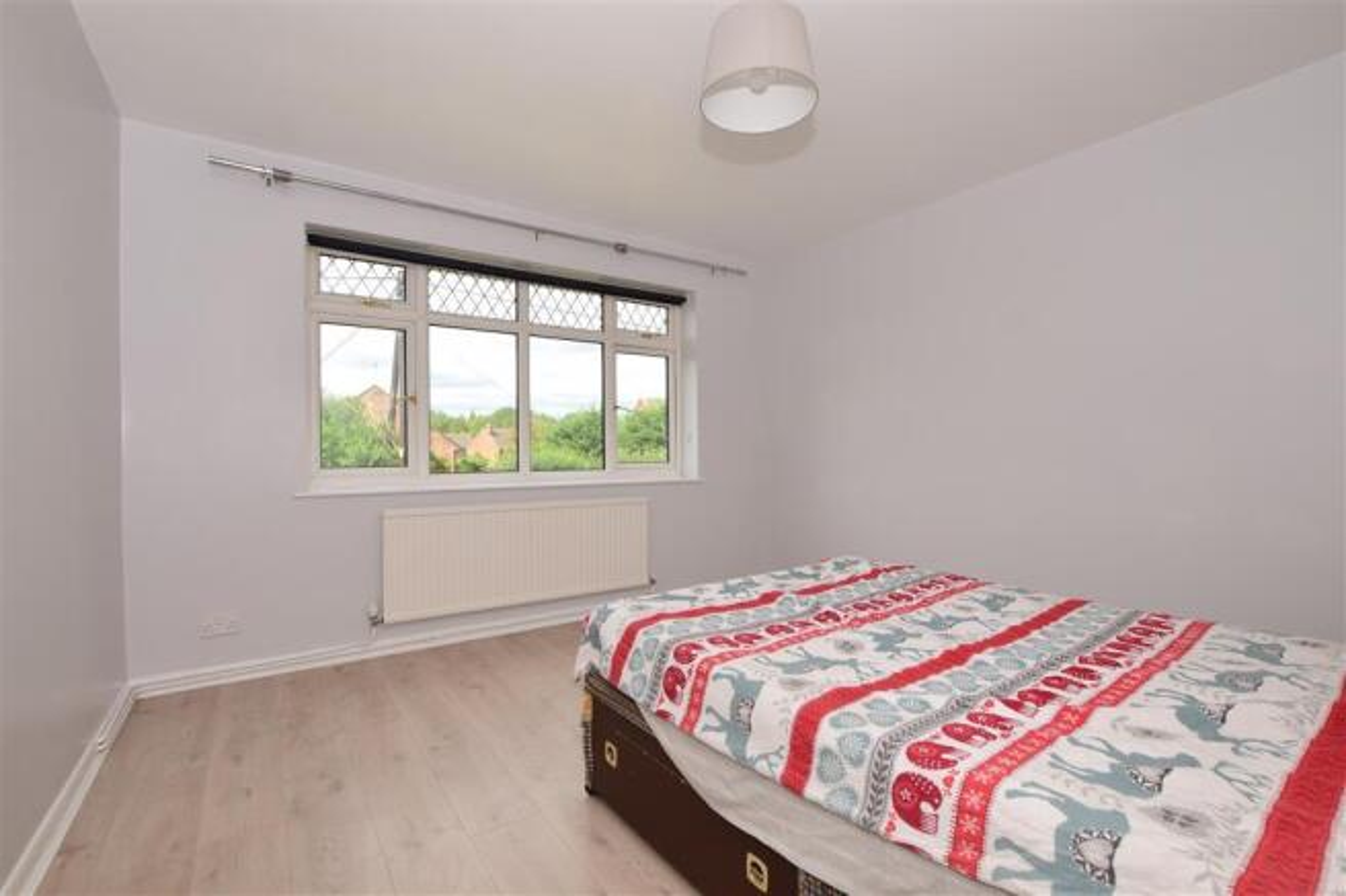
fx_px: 561
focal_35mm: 15
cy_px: 448
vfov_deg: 77.3
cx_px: 673
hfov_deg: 100.4
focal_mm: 10
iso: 400
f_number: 9
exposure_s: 1/200
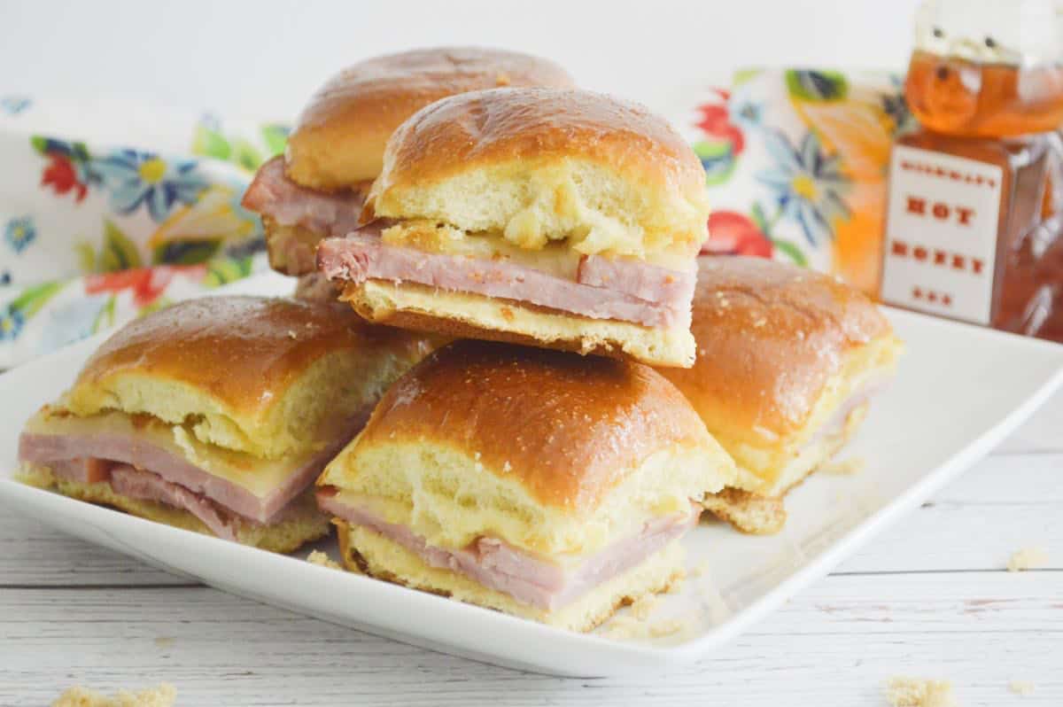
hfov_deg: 24.6
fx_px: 2434
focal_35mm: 82
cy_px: 354
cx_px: 532
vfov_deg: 16.5
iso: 800
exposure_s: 1/50
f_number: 5.6
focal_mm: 55
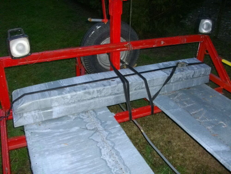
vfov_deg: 38.7
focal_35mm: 37
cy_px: 87
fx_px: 247
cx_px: 116
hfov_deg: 50.1
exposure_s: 1/40
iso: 200
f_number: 2.8
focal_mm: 6.2
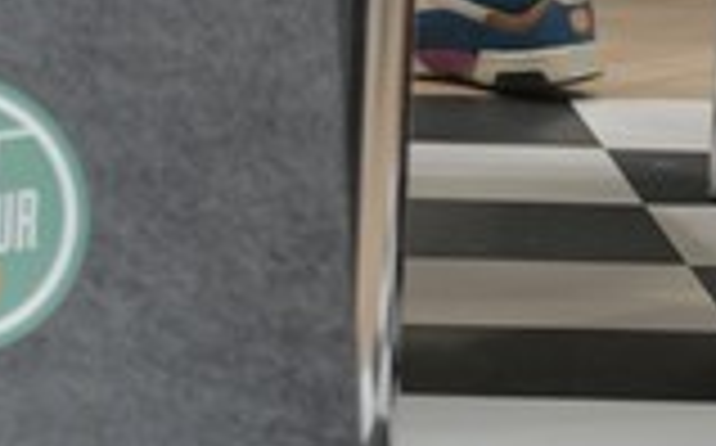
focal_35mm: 404
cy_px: -1054
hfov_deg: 5.2
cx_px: 684
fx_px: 7875
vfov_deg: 3.2
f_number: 3.5
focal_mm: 70
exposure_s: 1/400
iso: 1000
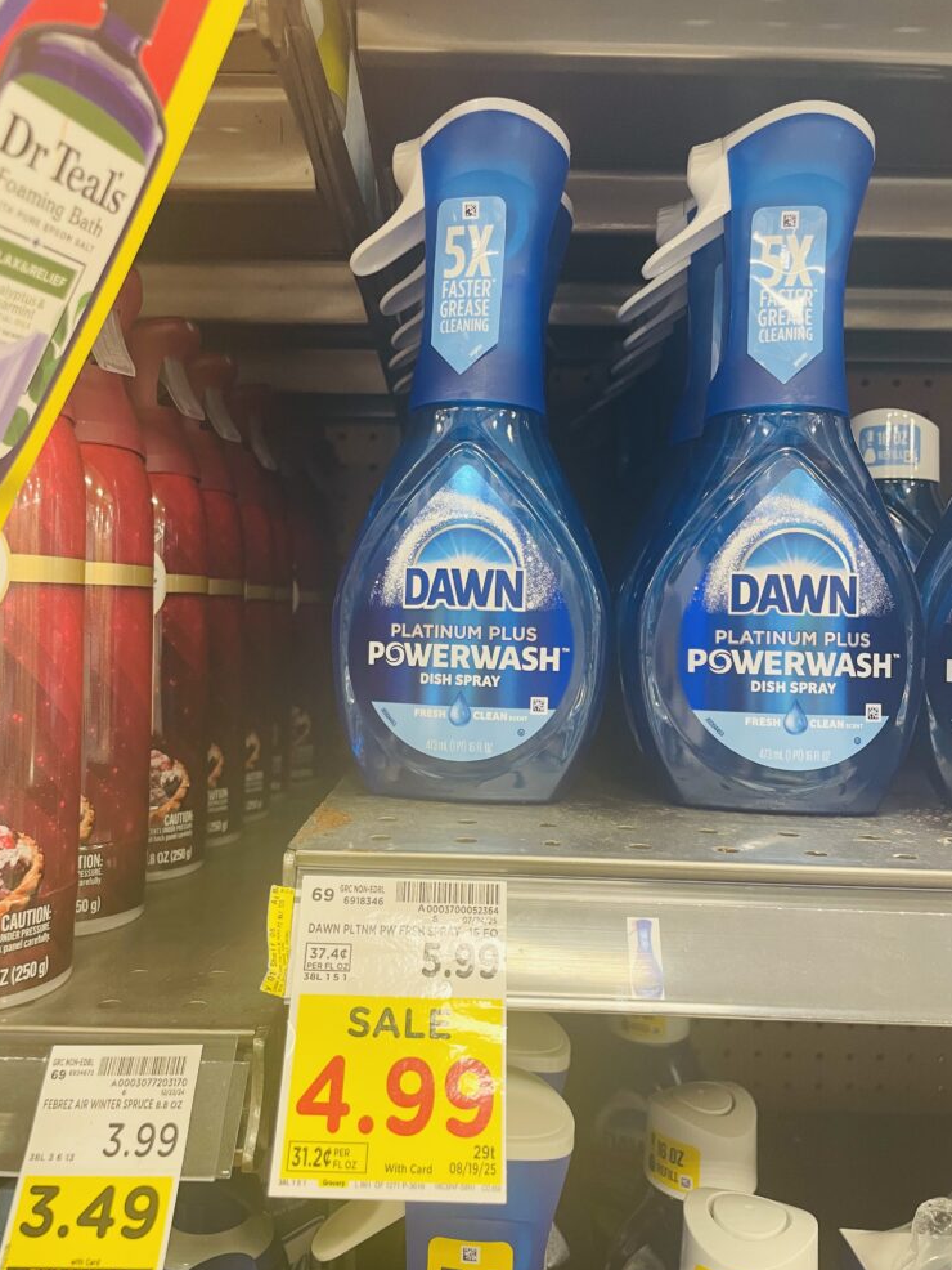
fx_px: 990
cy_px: 622
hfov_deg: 51.4
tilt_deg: -0.8
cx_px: 467
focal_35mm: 27
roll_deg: -1.6
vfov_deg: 65.3
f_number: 1.6
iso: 125
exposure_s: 1/43
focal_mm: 4.2
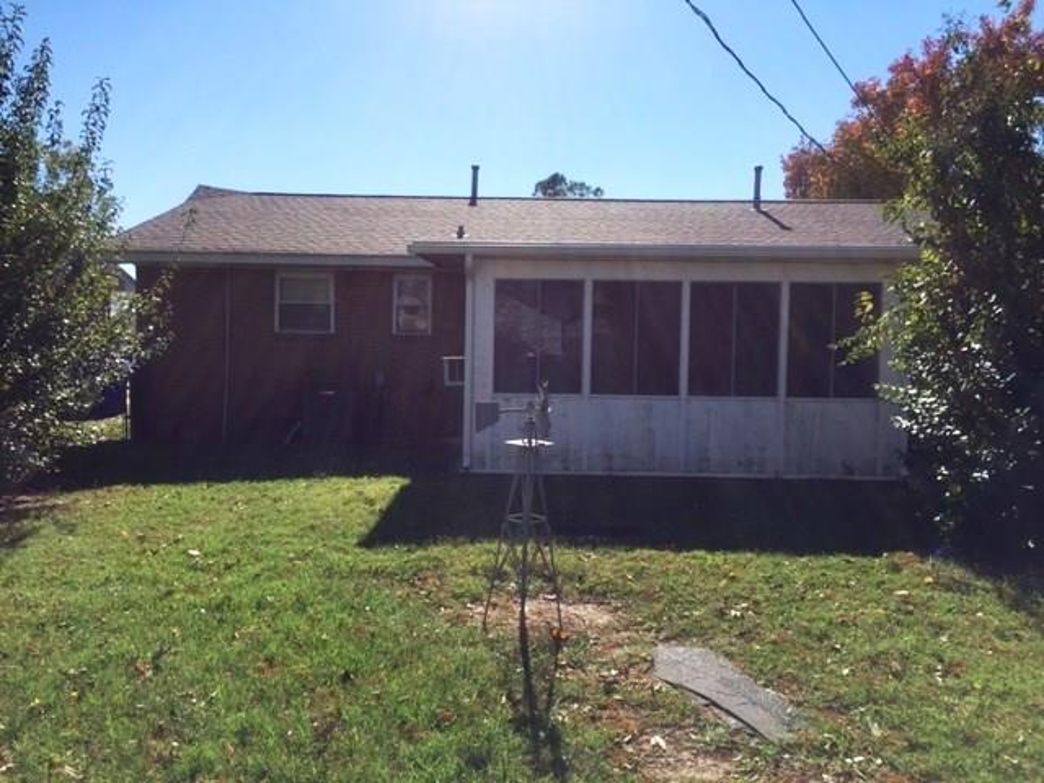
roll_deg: -1.4
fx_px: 875
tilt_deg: -2.4
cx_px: 522
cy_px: 392
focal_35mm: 29
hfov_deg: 61.7
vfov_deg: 48.2
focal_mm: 4.15
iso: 32
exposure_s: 1/2825
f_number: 2.2
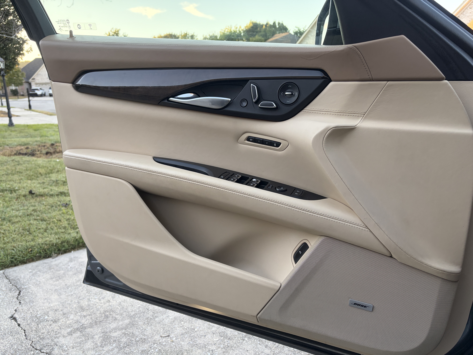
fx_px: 355
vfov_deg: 53.1
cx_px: 236
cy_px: 178
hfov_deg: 67.3
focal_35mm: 26
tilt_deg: -13.6
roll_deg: +1.6
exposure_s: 1/197
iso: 125
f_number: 1.6
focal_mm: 5.96
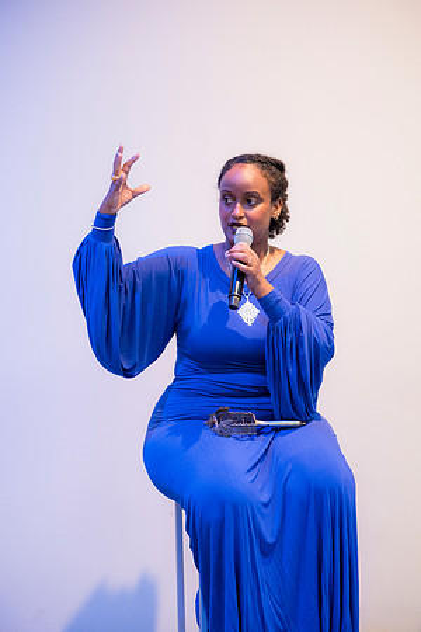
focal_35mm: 90
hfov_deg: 15.2
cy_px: 316
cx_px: 210
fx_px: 1579
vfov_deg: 22.6
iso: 2000
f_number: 2.8
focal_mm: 90
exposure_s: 1/125
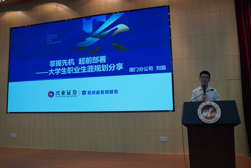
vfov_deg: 41.5
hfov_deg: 59.2
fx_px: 221
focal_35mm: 32
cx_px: 126
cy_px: 84
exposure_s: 1/160
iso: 800
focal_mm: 31.7
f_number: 4
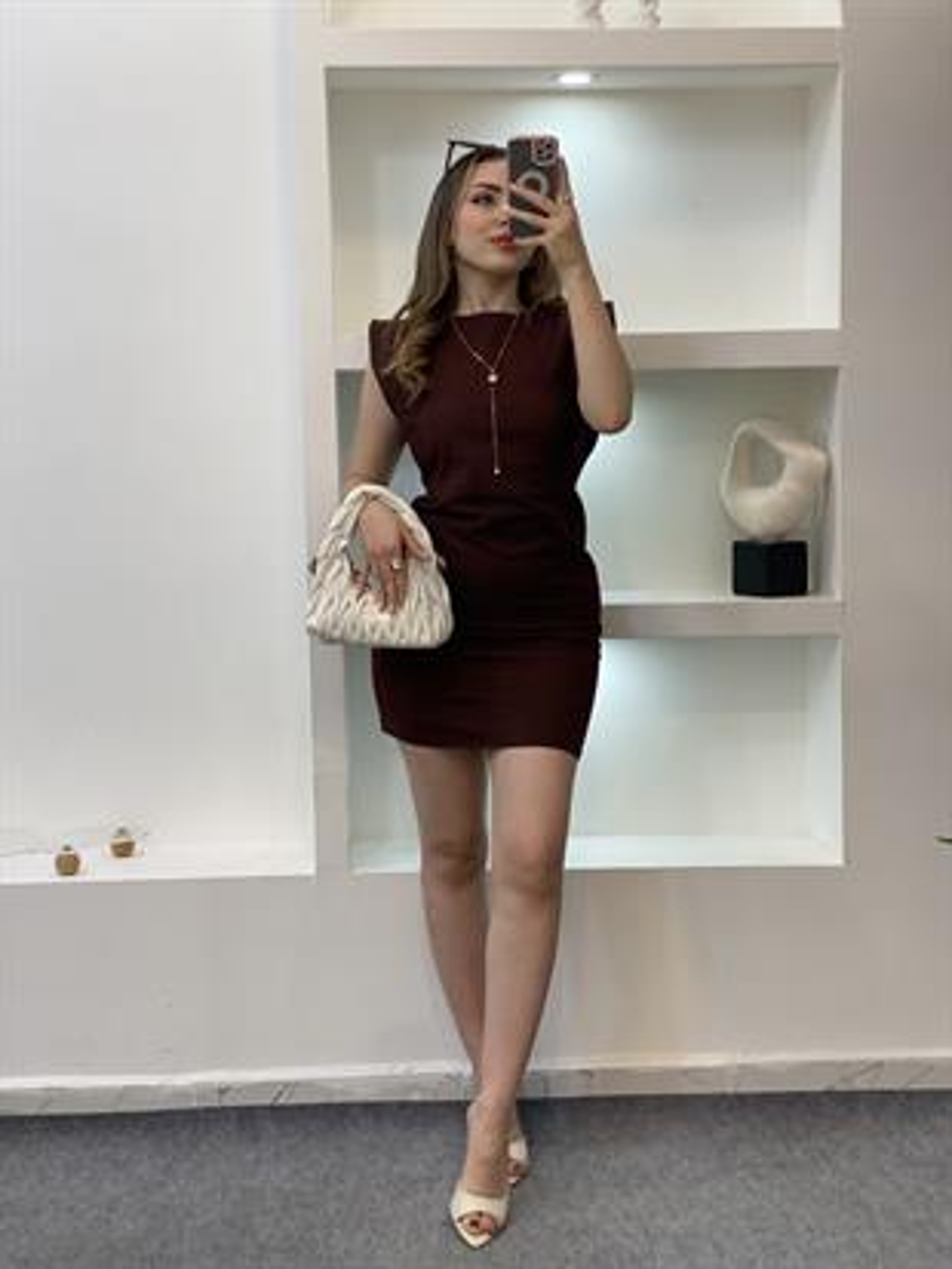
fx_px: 1906
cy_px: 634
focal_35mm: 52
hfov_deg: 28.0
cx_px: 476
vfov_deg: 36.8
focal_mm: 6
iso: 80
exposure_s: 1/100
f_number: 2
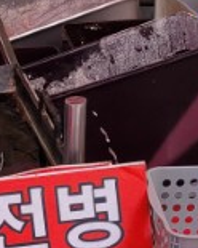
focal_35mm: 140
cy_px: 352
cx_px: -178
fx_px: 1026
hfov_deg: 10.3
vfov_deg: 13.1
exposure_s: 1/984
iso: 40
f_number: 1.8
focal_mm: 5.4
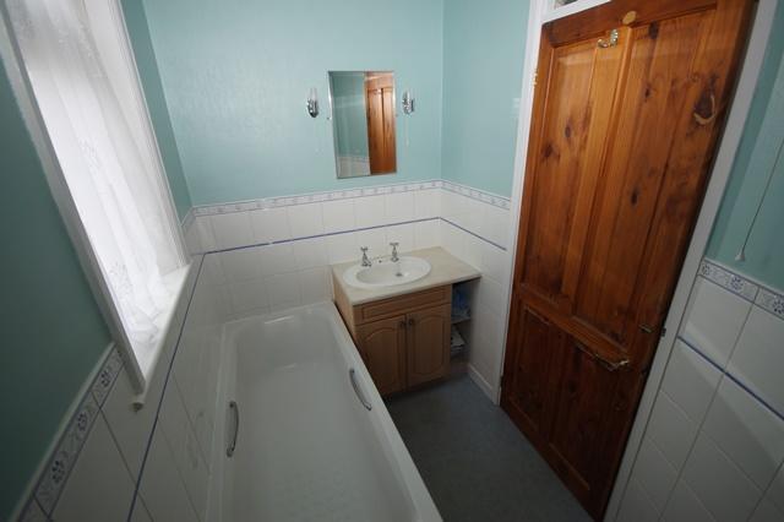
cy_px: 261
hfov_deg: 100.4
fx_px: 326
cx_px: 392
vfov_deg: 77.3
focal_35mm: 15
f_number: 4
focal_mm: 10
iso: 125
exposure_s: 1/60
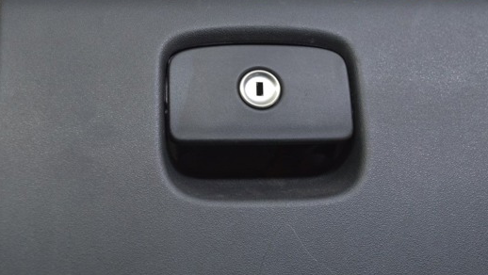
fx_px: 803
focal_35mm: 62
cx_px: 207
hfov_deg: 33.8
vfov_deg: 19.4
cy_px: 115
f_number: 5.6
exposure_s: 1/20
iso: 400
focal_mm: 32
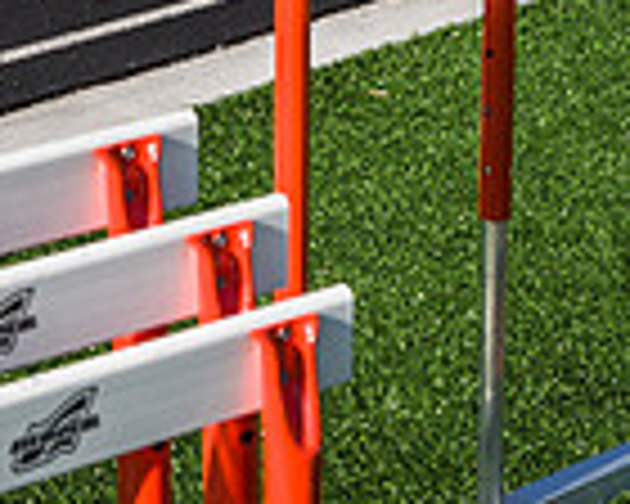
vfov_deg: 10.4
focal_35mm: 146
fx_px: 2722
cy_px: -109
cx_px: -29
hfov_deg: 13.0
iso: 50
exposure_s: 1/80
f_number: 10
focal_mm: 35
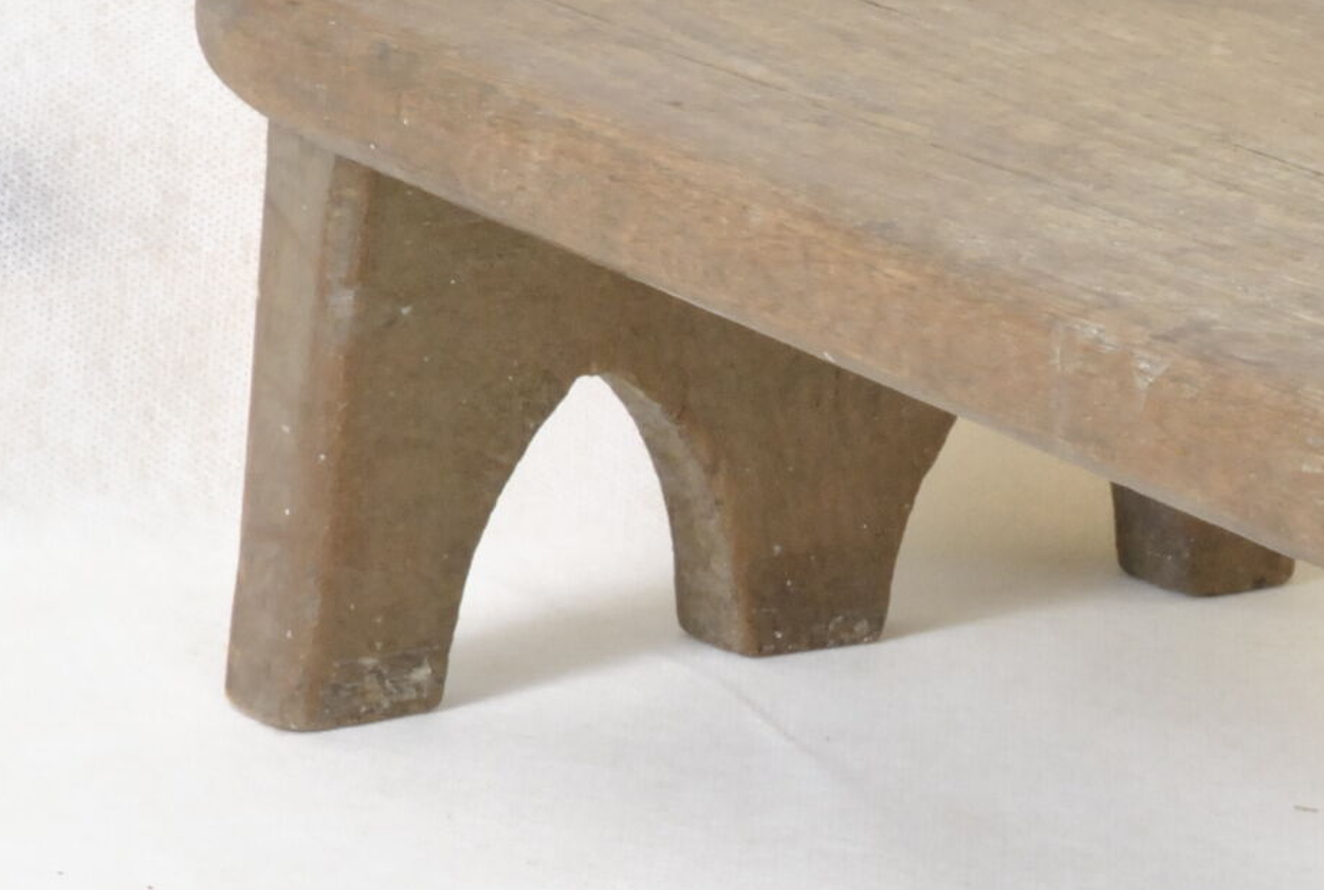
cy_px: 532
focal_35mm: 330
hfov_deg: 6.2
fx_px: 12166
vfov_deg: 4.2
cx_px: 1186
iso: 800
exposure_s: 1/40
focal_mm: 70
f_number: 16
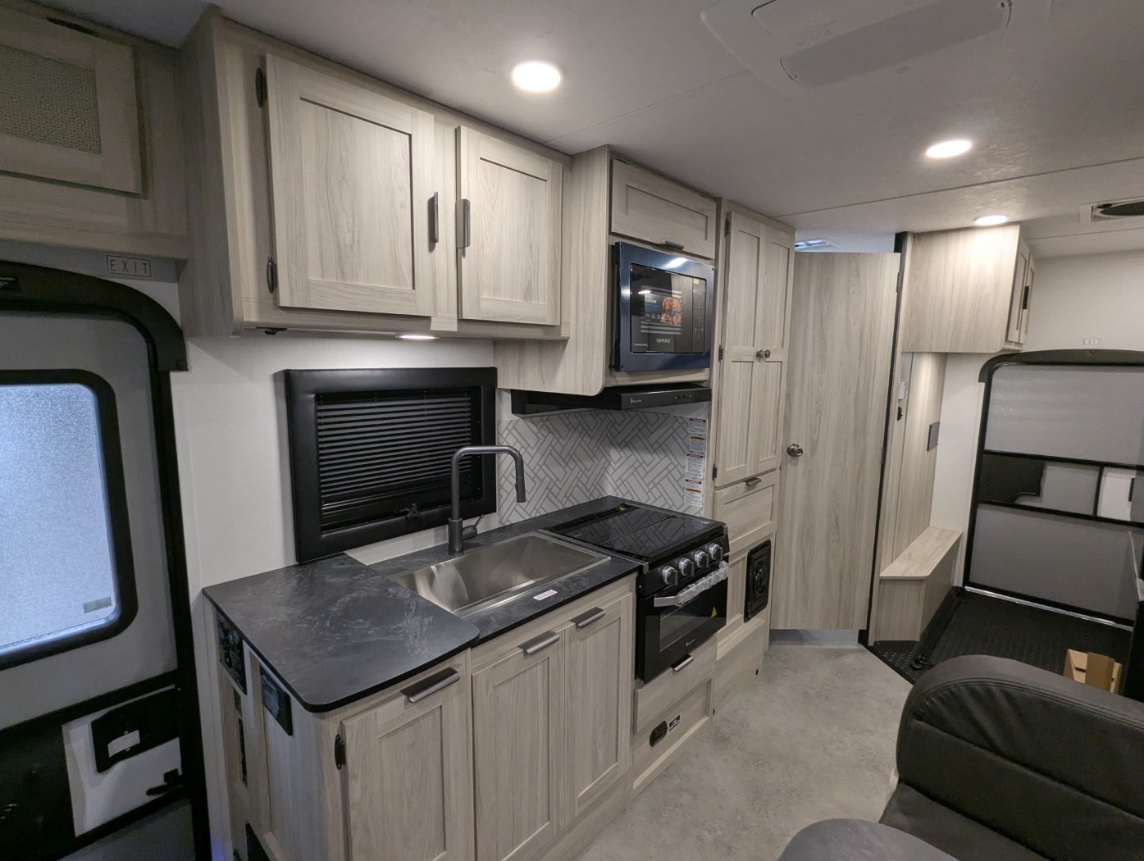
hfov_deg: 94.4
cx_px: 572
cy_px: 430
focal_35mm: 16
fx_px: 529
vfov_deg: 78.2
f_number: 2.2
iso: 229
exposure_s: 1/56
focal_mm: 2.35
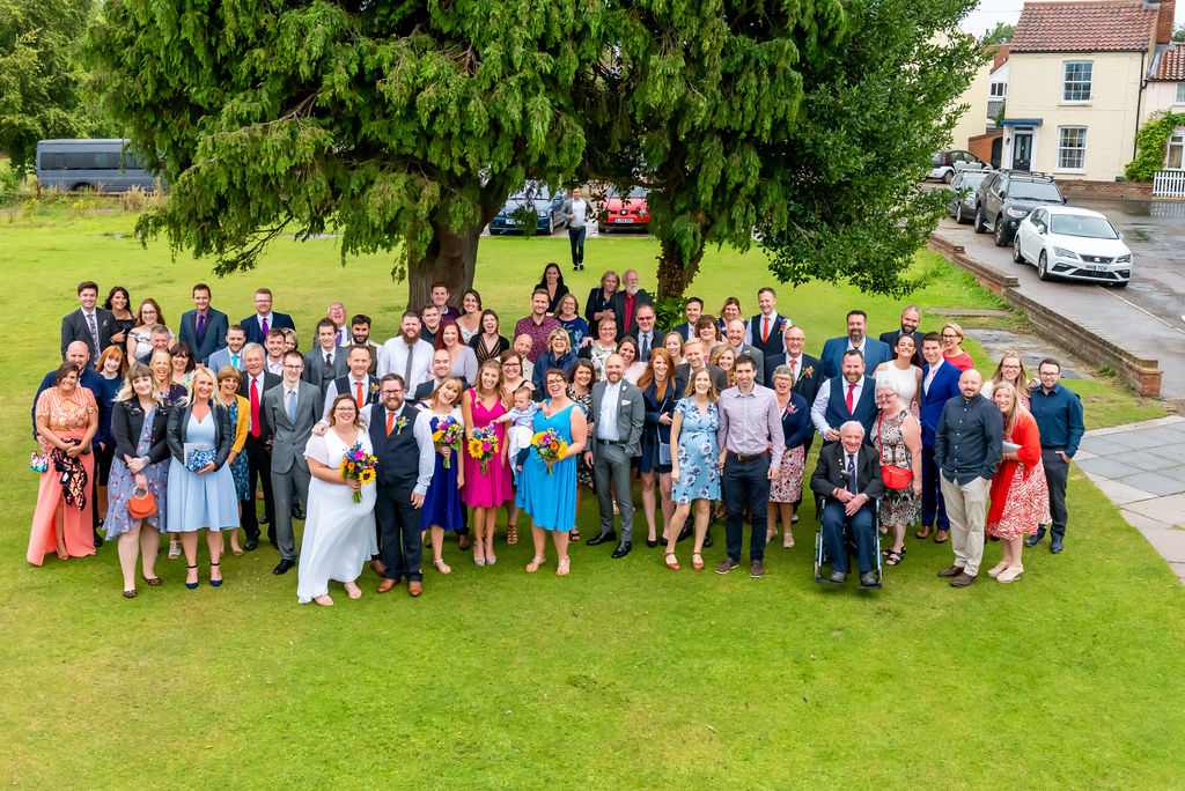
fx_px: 1251
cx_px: 592
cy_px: 396
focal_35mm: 38
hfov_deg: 50.7
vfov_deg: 35.1
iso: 4000
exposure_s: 1/800
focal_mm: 38
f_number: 7.1
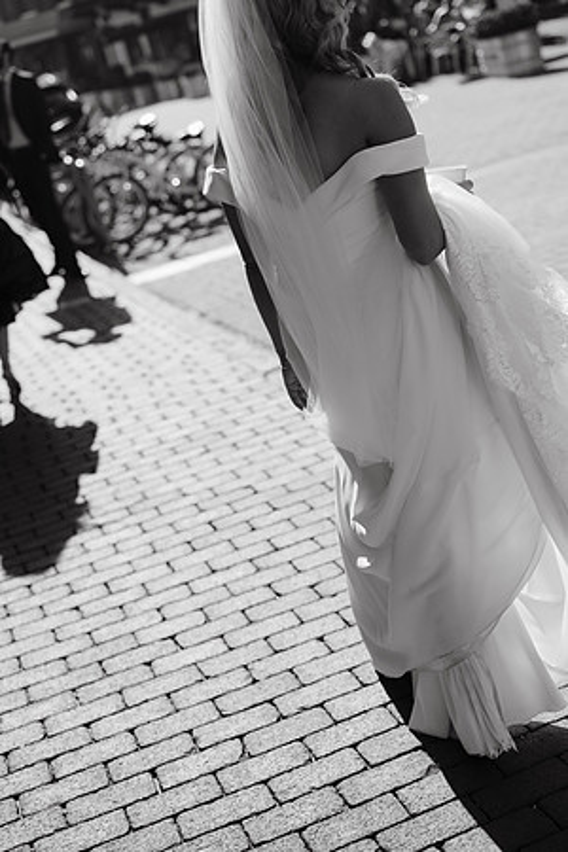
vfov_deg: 39.6
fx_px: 1183
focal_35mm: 50
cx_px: 284
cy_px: 426
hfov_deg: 27.0
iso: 200
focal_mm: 50
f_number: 2.8
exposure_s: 1/4000
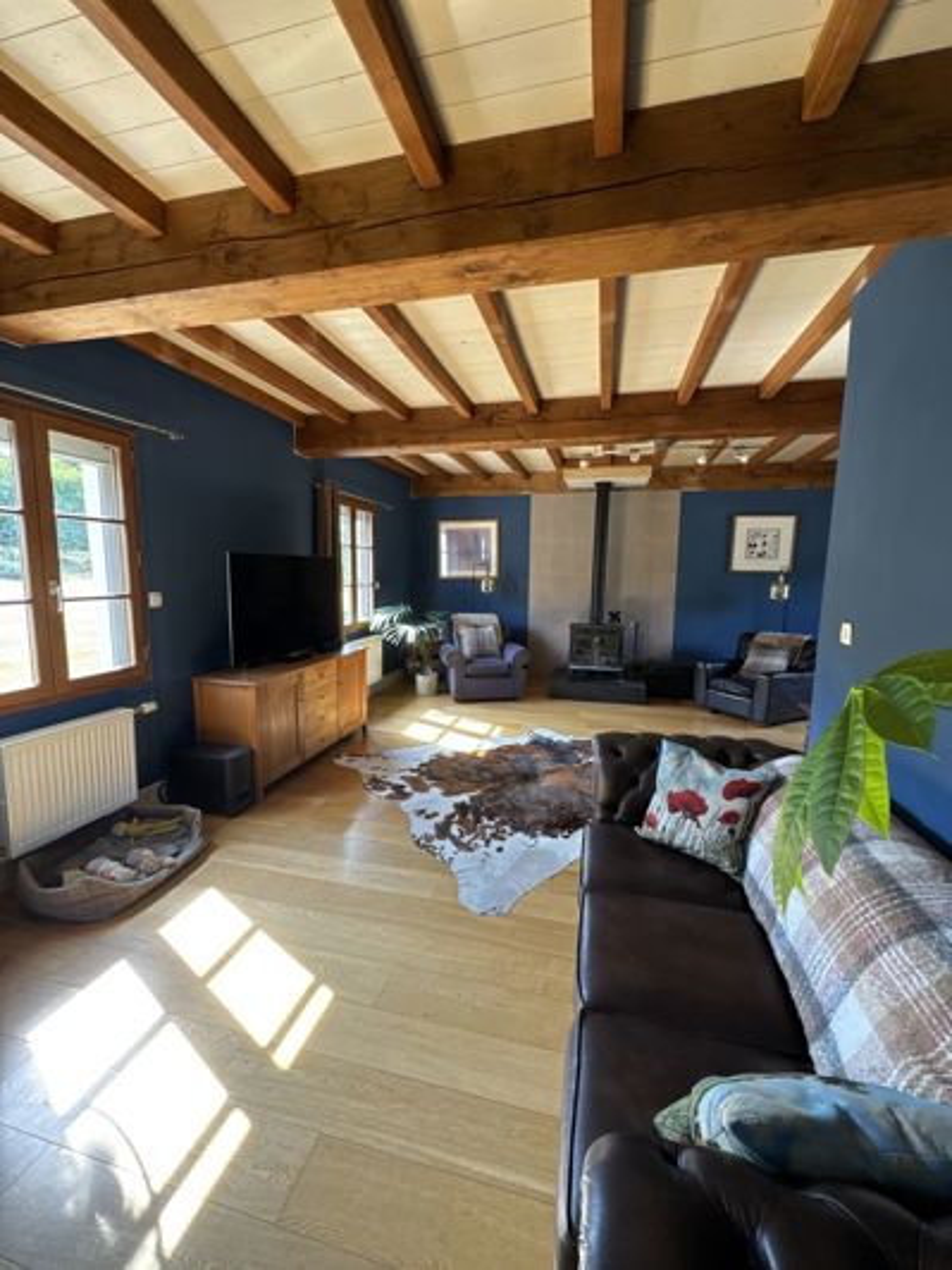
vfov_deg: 102.1
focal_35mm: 14
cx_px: 476
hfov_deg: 85.7
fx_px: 513
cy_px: 635
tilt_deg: -7.6
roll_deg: -1.2
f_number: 2.2
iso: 160
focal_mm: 2.22
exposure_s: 1/99
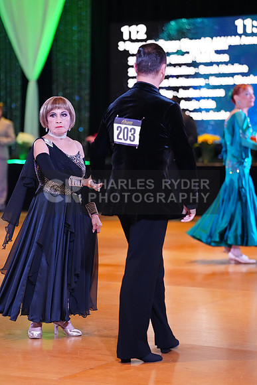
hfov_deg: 11.0
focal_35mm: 125
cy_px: 192
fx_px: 1338
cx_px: 128
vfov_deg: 16.4
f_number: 2.8
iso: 5000
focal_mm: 125
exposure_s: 1/400
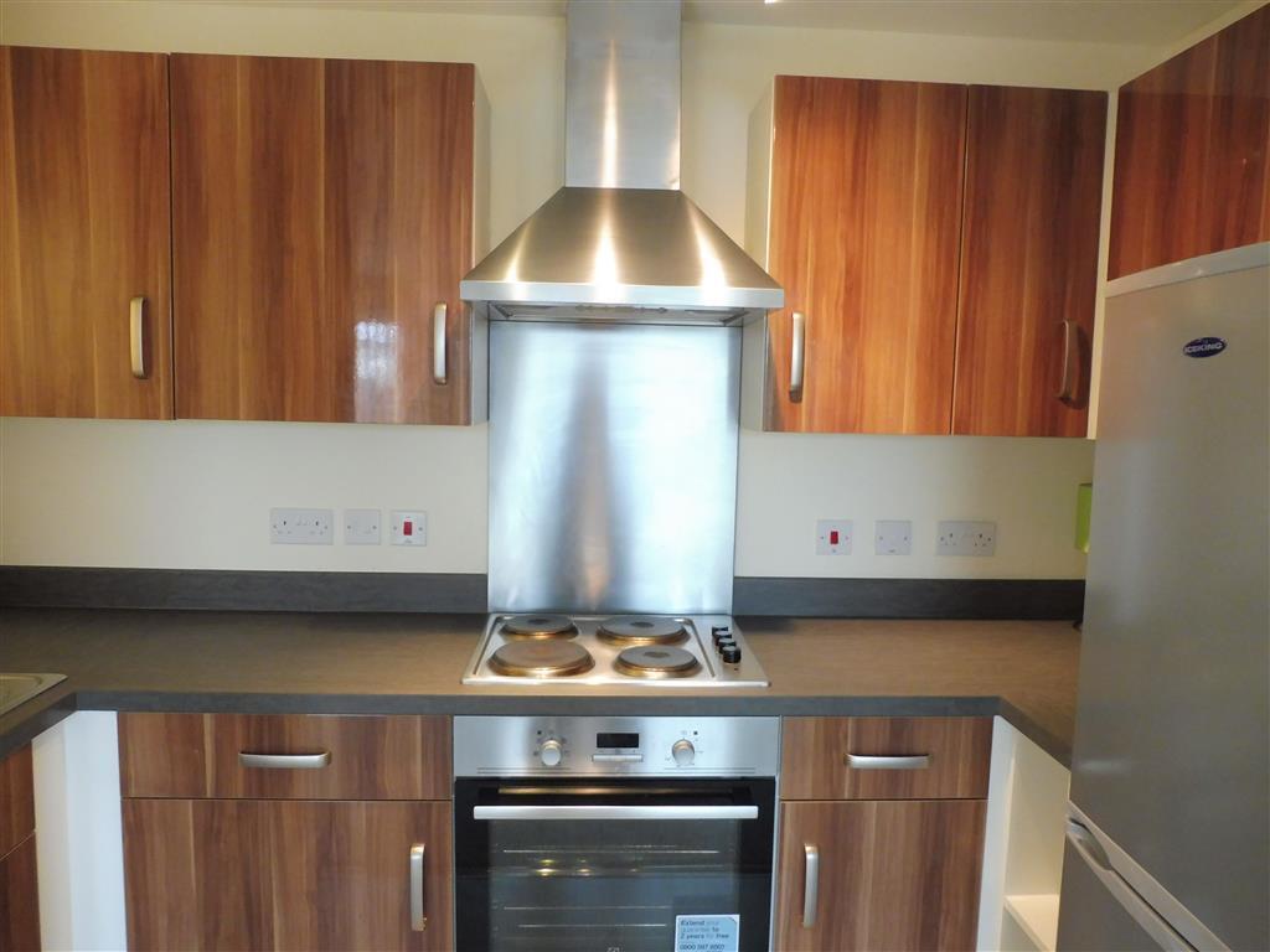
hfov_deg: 71.6
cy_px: 476
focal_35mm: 24
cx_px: 635
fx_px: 881
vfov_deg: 56.8
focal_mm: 4.3
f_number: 3.3
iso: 400
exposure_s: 1/40
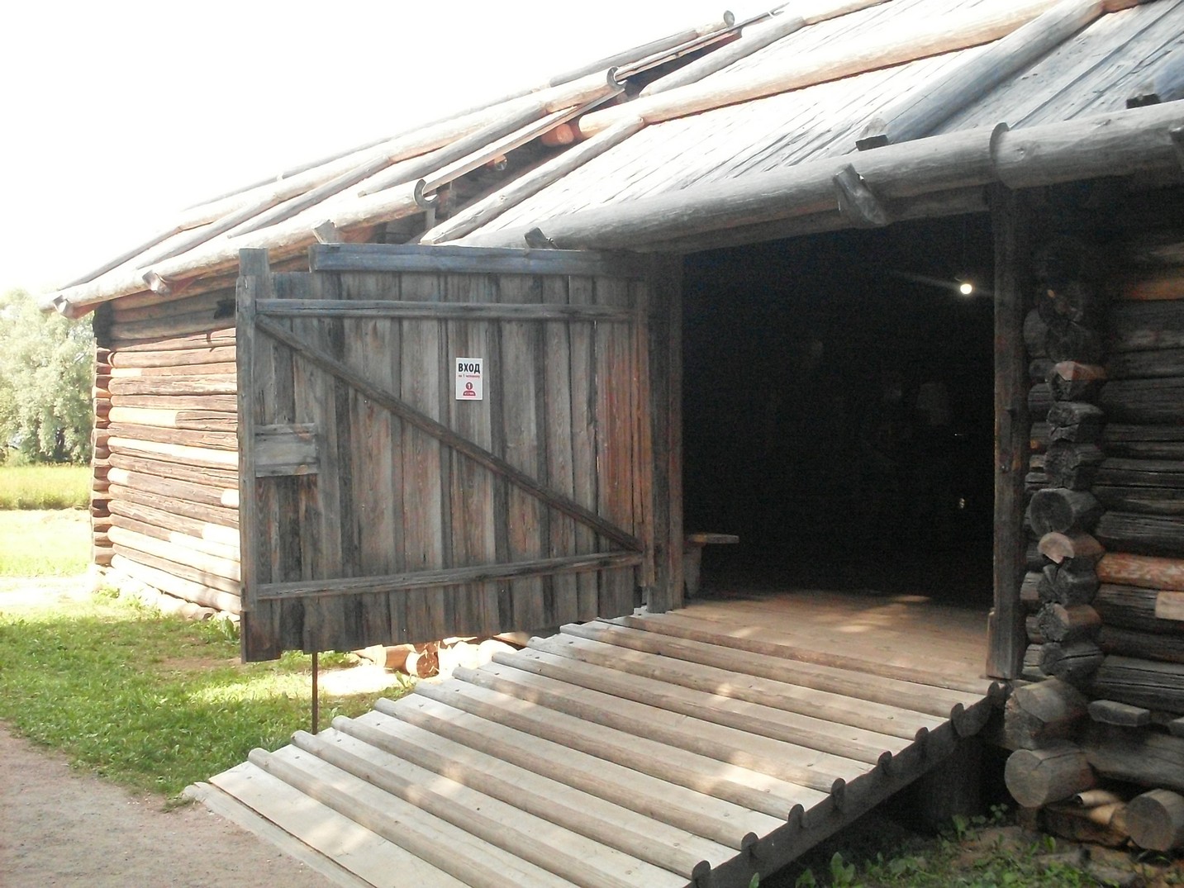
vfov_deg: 37.7
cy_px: 444
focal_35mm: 38
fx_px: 1300
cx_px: 592
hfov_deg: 49.0
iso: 400
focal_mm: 6.3
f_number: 8.4
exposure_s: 1/125
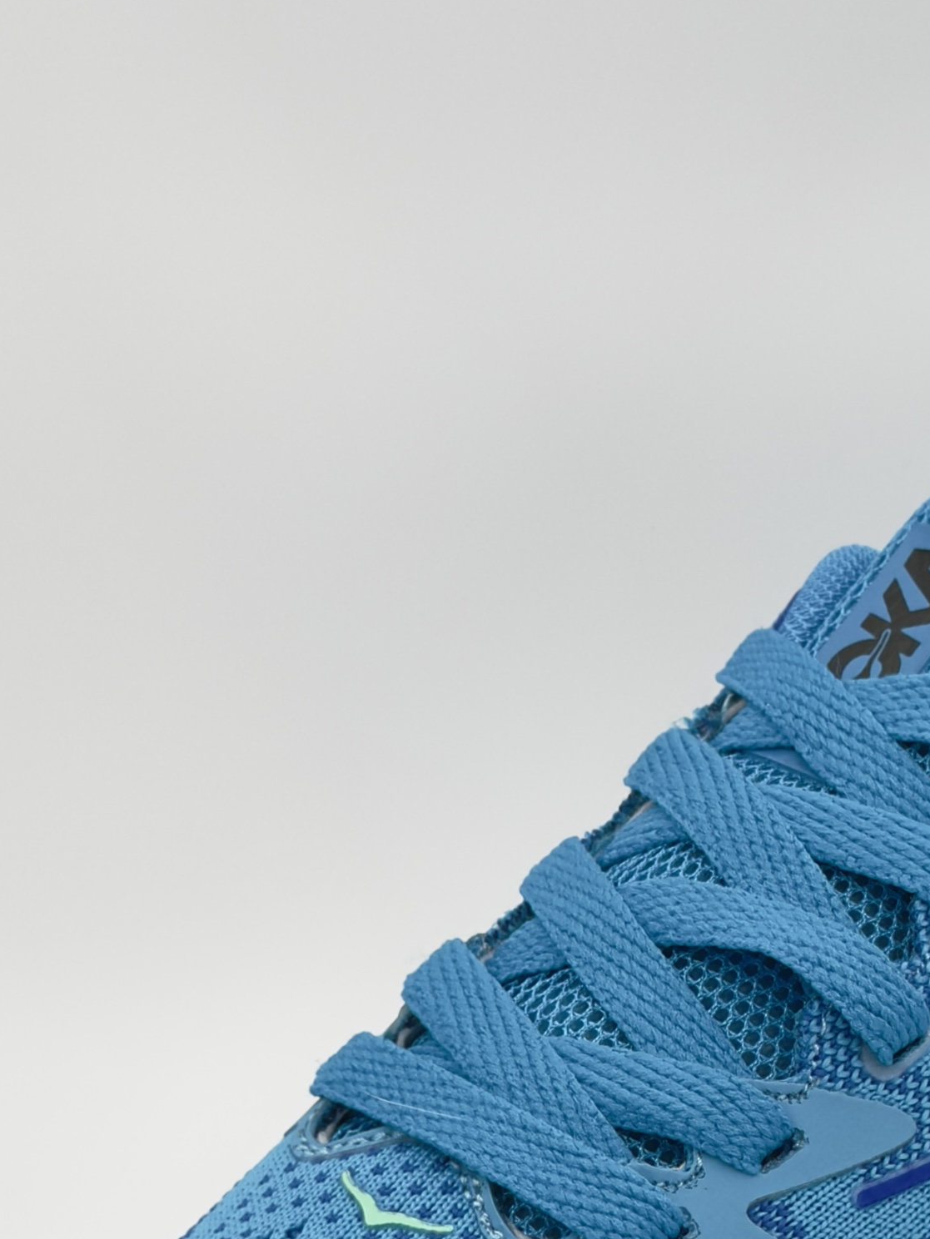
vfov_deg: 15.0
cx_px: 810
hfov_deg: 11.3
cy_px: 1039
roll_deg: -0.2
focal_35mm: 130
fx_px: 4656
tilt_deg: -21.7
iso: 64
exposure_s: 1/1754
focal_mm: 6.76
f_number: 1.78
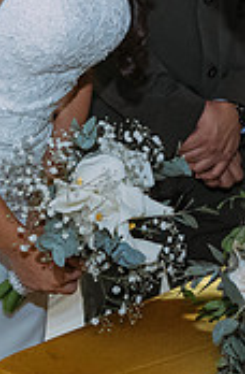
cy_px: -21
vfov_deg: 18.4
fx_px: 1116
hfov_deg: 12.5
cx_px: 106
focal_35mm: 108
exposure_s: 1/160
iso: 2500
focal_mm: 15
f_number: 2.8
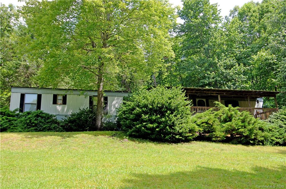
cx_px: 143
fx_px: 261
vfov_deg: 39.8
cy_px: 94
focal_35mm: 33
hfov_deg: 57.3
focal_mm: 22
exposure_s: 1/200
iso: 200
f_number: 8
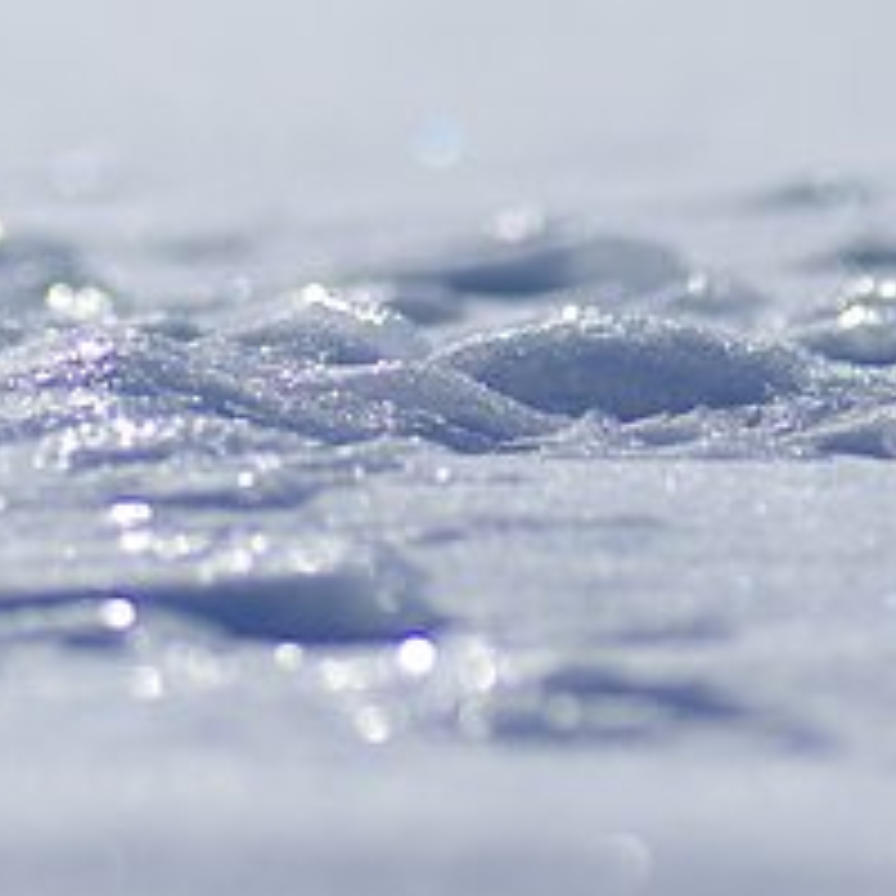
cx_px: 261
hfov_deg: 3.0
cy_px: -203
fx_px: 17249
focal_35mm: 589
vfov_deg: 3.0
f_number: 2.8
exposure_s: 1/2500
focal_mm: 90
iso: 100
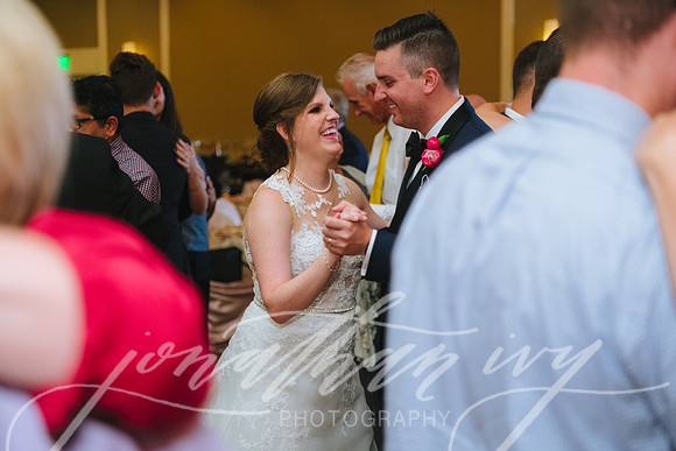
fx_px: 1164
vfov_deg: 21.9
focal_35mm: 62
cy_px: 226
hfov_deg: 32.4
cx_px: 338
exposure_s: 1/80
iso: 1250
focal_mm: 62
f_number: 2.8
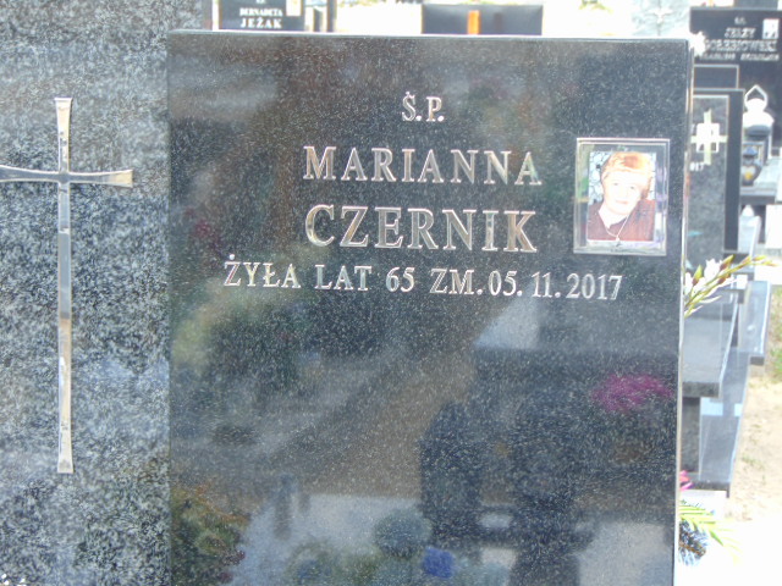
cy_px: 293
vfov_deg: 13.7
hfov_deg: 18.2
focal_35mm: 108
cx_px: 391
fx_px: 2440
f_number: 3.9
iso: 80
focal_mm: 19.4
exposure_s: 1/80
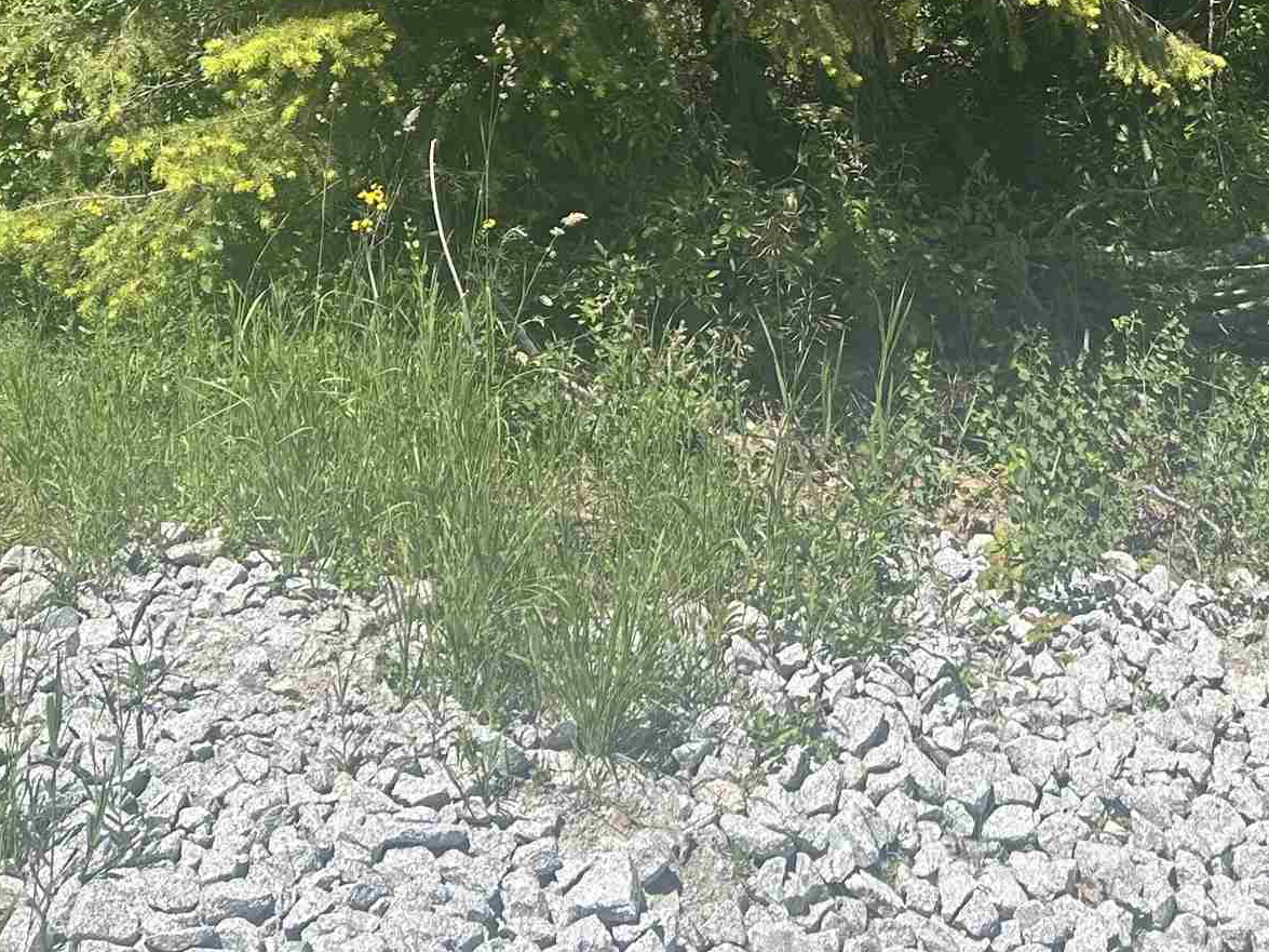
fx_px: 2493
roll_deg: +5.4
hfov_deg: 27.8
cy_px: -136
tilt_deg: +3.5
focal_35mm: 68
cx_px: 1077
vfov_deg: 20.4
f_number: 1.5
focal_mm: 5.7
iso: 50
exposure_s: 1/1934
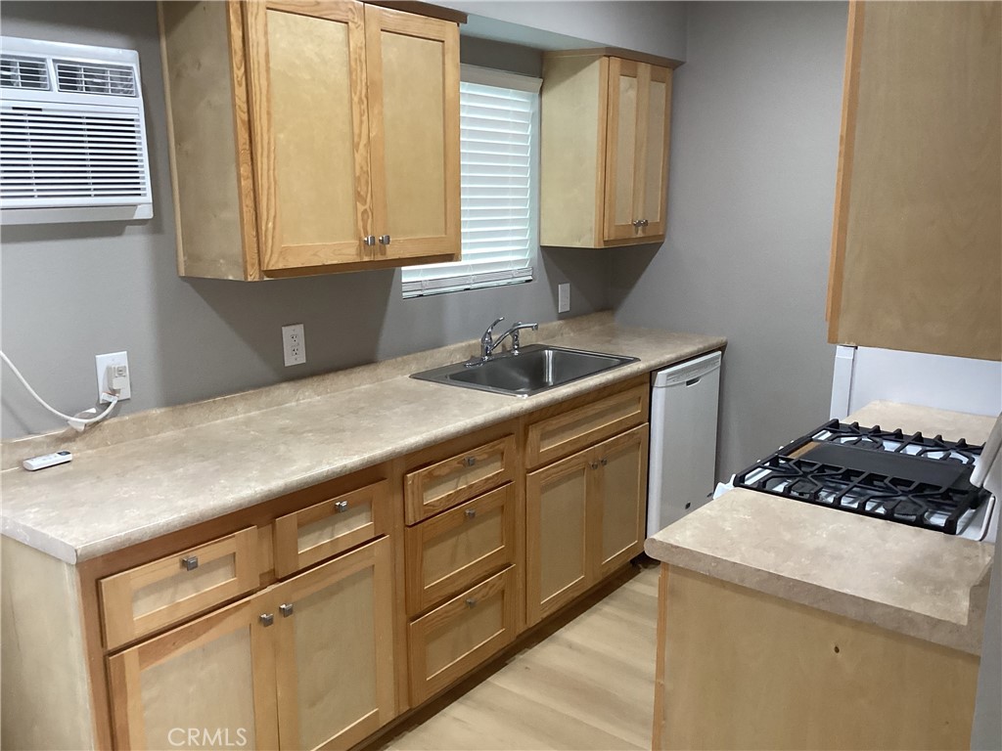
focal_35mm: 31
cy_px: 376
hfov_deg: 58.4
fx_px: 897
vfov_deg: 45.4
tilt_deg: -10.8
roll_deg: +0.7
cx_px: 501
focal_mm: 3.3
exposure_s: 1/60
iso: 200
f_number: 2.4
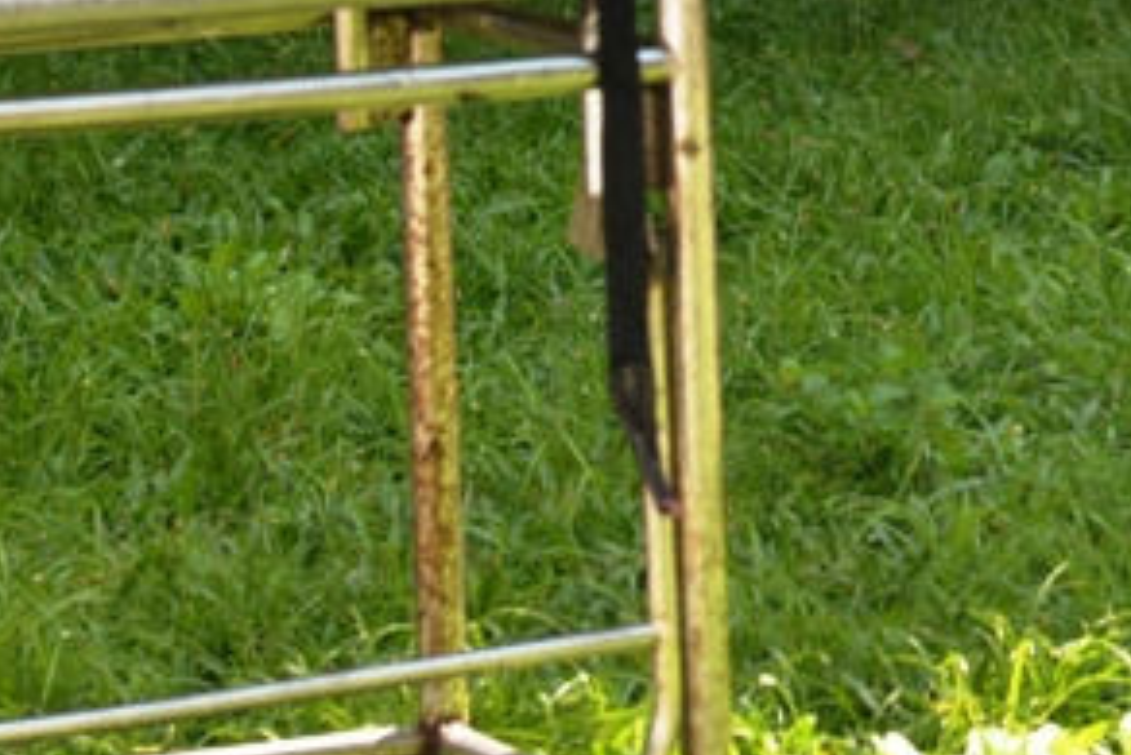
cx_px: 1658
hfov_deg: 5.5
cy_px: -540
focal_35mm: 368
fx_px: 11567
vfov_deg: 3.7
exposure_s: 1/800
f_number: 7.1
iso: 640
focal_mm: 105
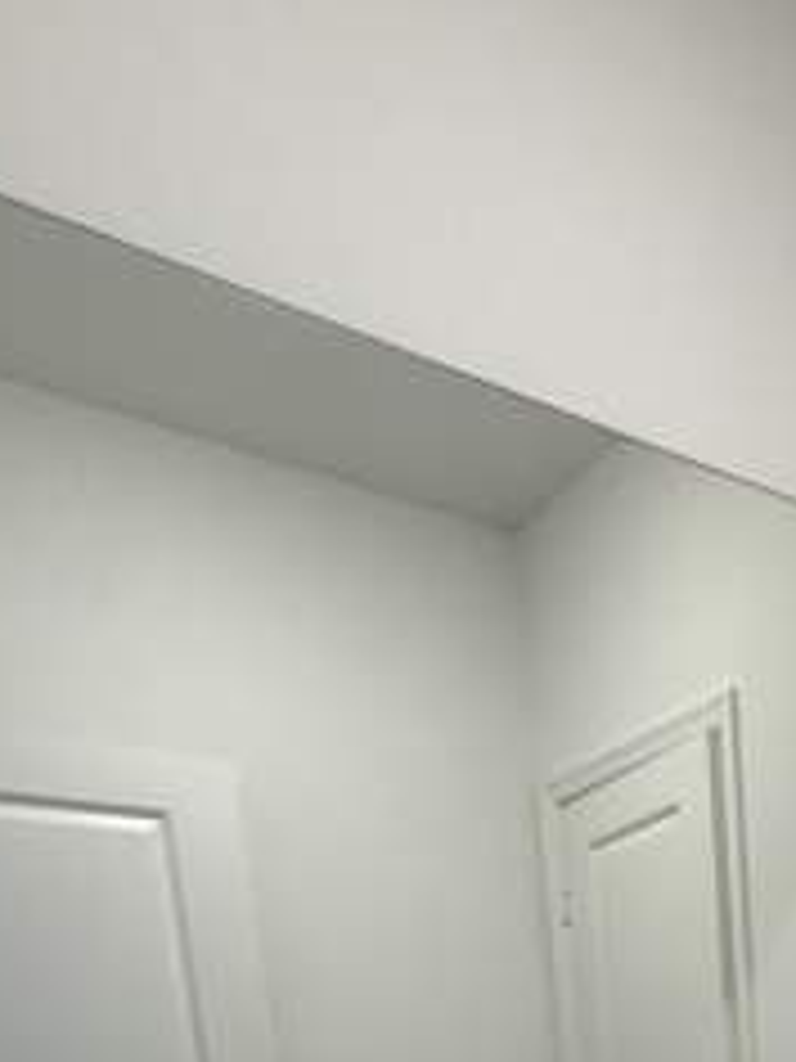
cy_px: 1359
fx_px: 1165
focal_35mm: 38
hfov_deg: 33.0
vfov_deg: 35.1
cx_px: 877
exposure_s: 1/120
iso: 250
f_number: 2.2
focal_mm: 2.22
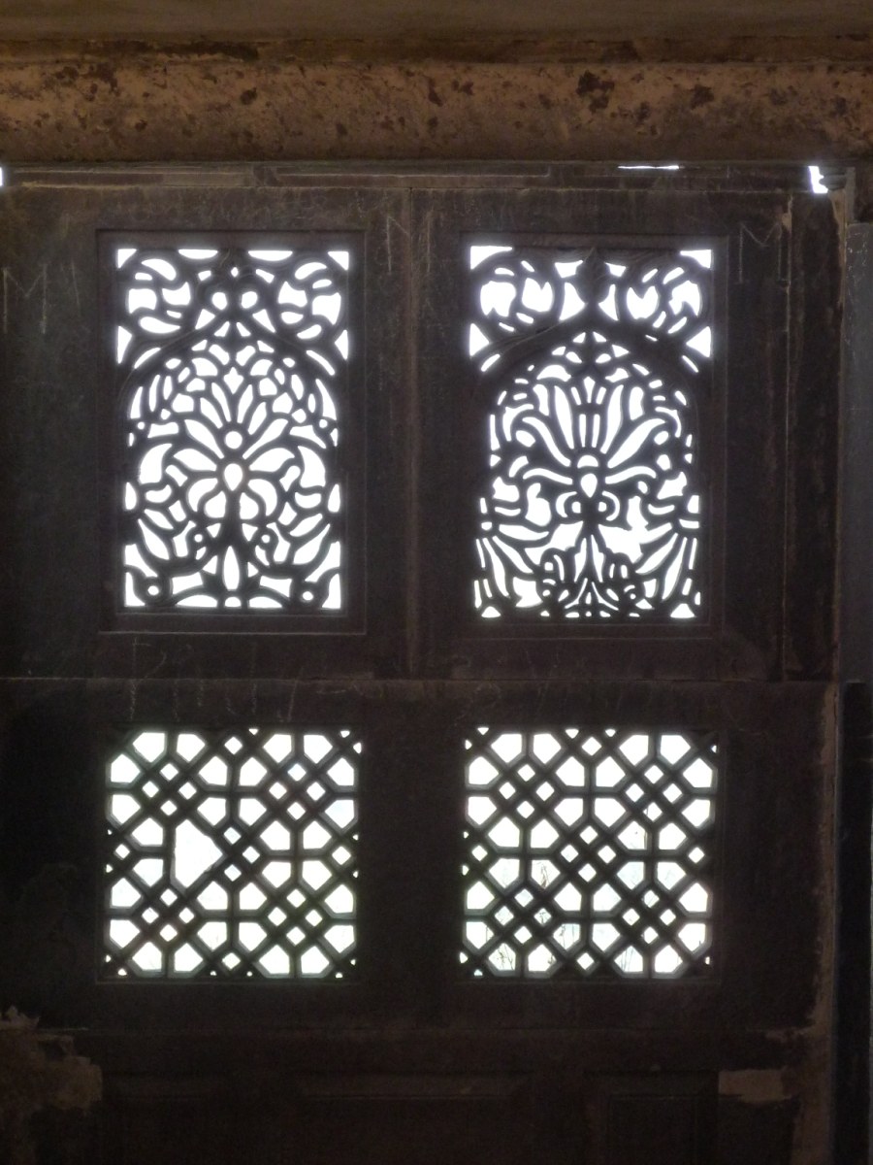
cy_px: 582
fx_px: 2556
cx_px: 436
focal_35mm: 76
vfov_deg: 25.7
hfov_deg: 19.4
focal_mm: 11.3
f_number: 4.9
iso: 320
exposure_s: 1/50
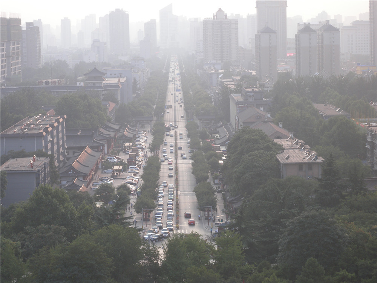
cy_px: 142
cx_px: 188
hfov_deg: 17.6
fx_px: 1220
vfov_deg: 13.2
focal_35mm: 112
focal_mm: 24
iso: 69
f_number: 5.9
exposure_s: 1/60
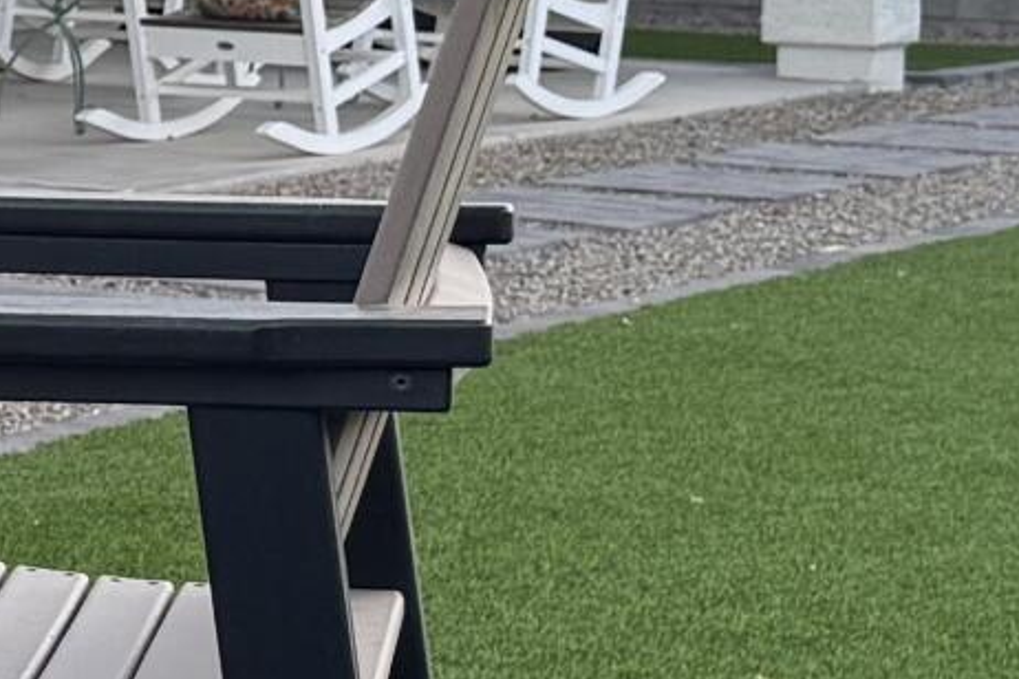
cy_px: 62
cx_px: -344
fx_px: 4585
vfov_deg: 8.4
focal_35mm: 162
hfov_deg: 12.3
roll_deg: -0.7
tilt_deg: -4.4
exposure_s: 1/121
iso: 125
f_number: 1.78
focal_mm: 6.76
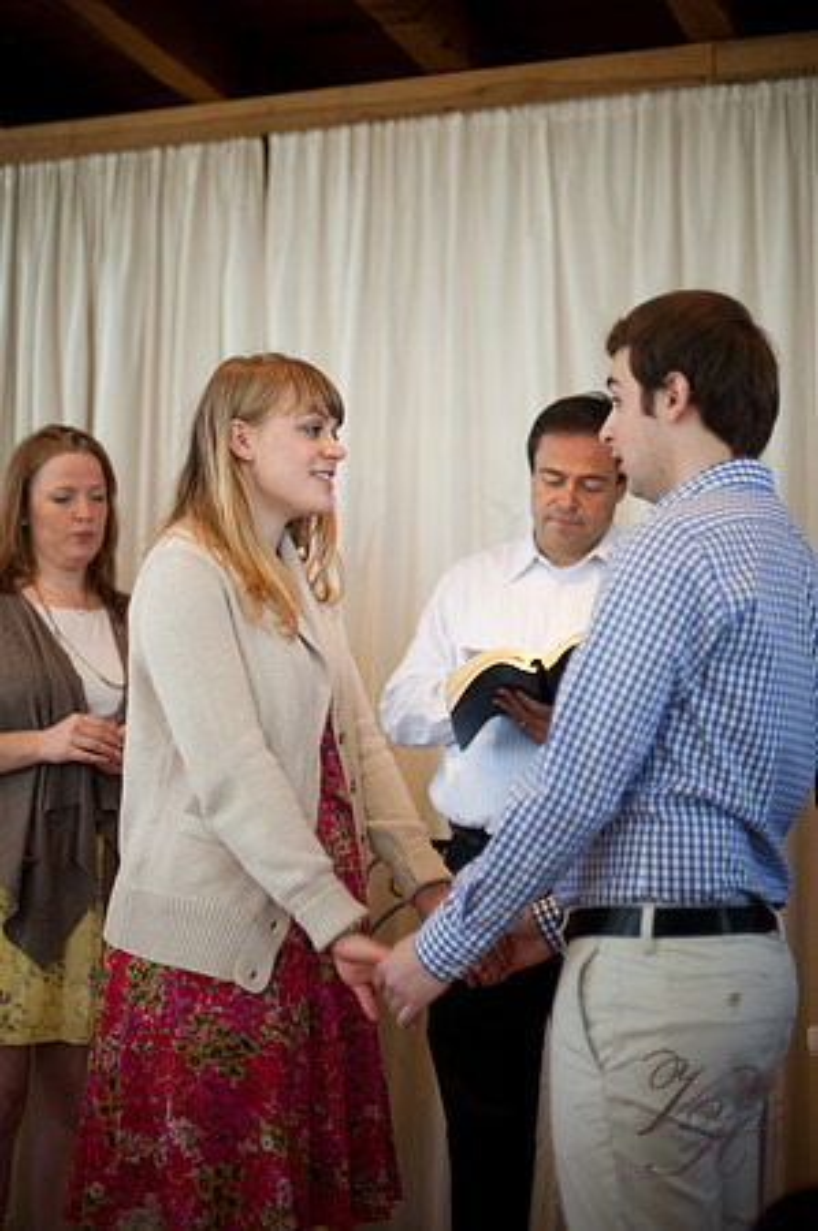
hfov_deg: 26.9
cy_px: 616
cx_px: 409
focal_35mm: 50
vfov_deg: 39.6
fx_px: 1708
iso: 200
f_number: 1.4
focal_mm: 50
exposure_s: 1/320
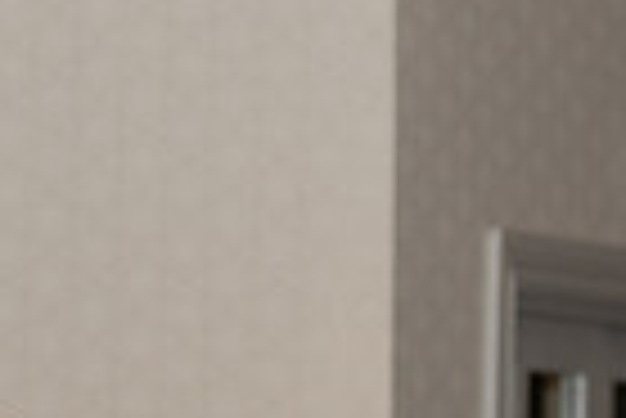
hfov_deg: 5.8
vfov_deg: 3.9
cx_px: -6
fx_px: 6197
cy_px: 522
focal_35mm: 356
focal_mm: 70
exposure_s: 1/160
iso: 400
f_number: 2.8
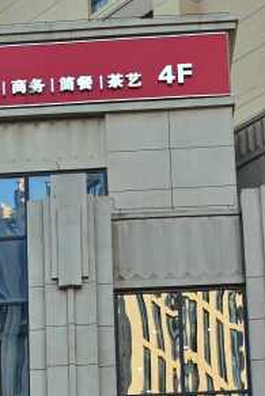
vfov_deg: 13.3
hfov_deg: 9.3
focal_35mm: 146
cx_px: -75
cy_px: 585
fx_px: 1610
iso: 50
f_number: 2
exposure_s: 1/157
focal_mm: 8.72
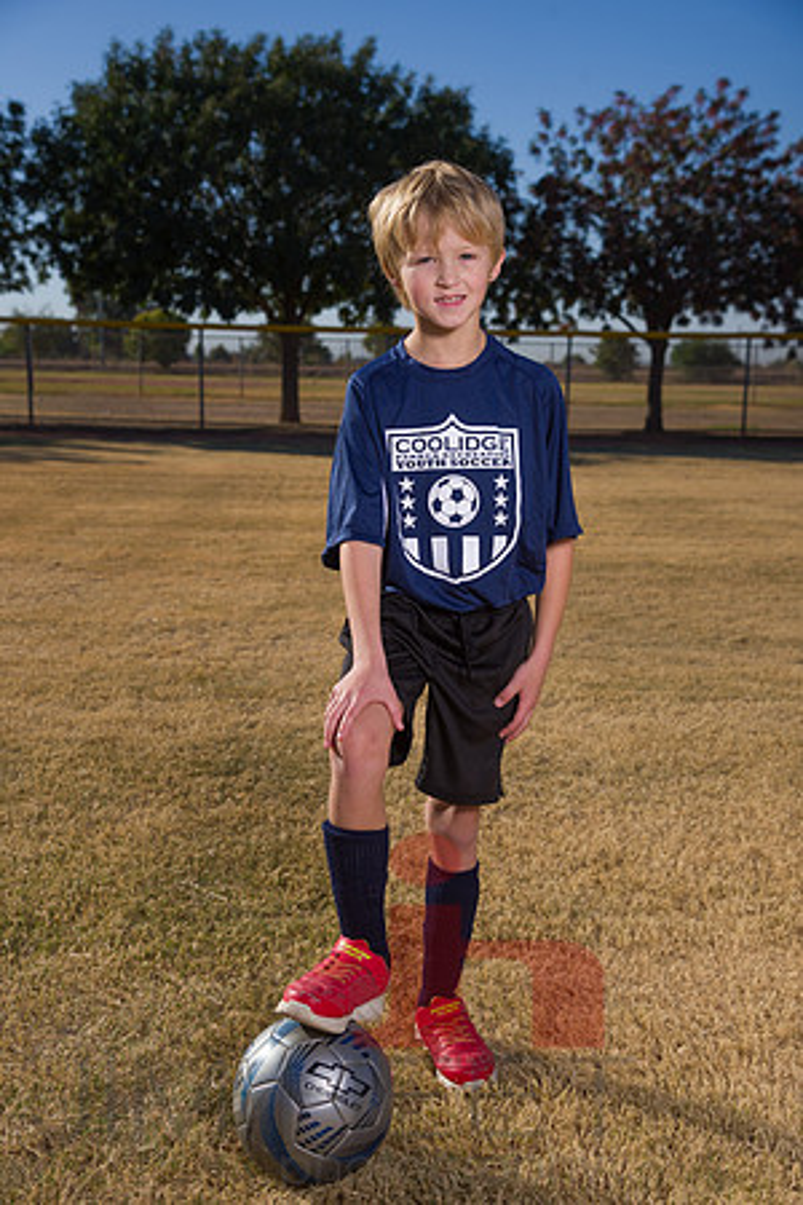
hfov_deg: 29.2
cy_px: 602
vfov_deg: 42.7
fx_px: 1539
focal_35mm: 46
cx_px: 402
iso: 160
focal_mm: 46
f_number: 5.6
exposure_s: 1/1250
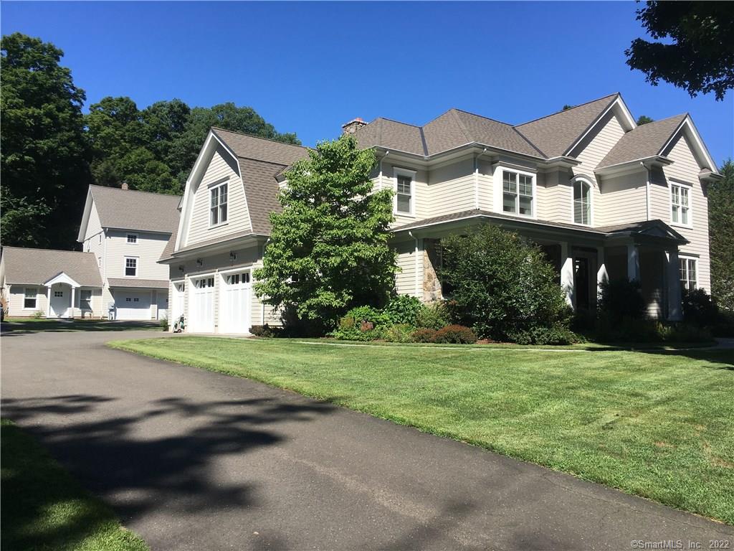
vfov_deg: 48.2
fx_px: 615
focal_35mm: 29
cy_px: 276
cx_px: 367
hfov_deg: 61.7
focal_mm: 4.15
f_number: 2.2
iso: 25
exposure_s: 1/1603
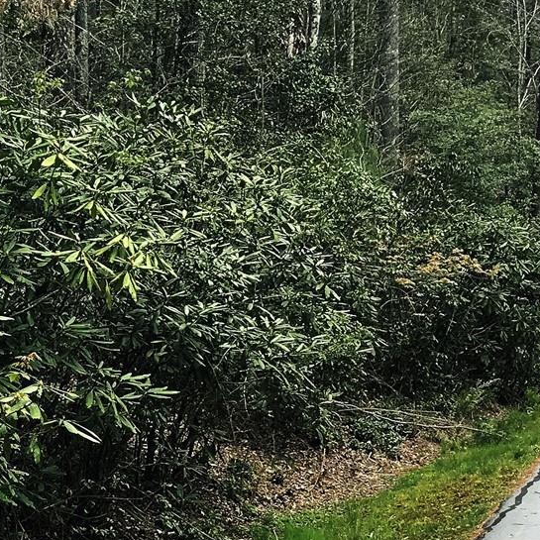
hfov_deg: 17.8
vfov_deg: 18.6
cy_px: 363
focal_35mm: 93
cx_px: -103
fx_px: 1641
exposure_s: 1/295
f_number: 1.8
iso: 20
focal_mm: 3.99
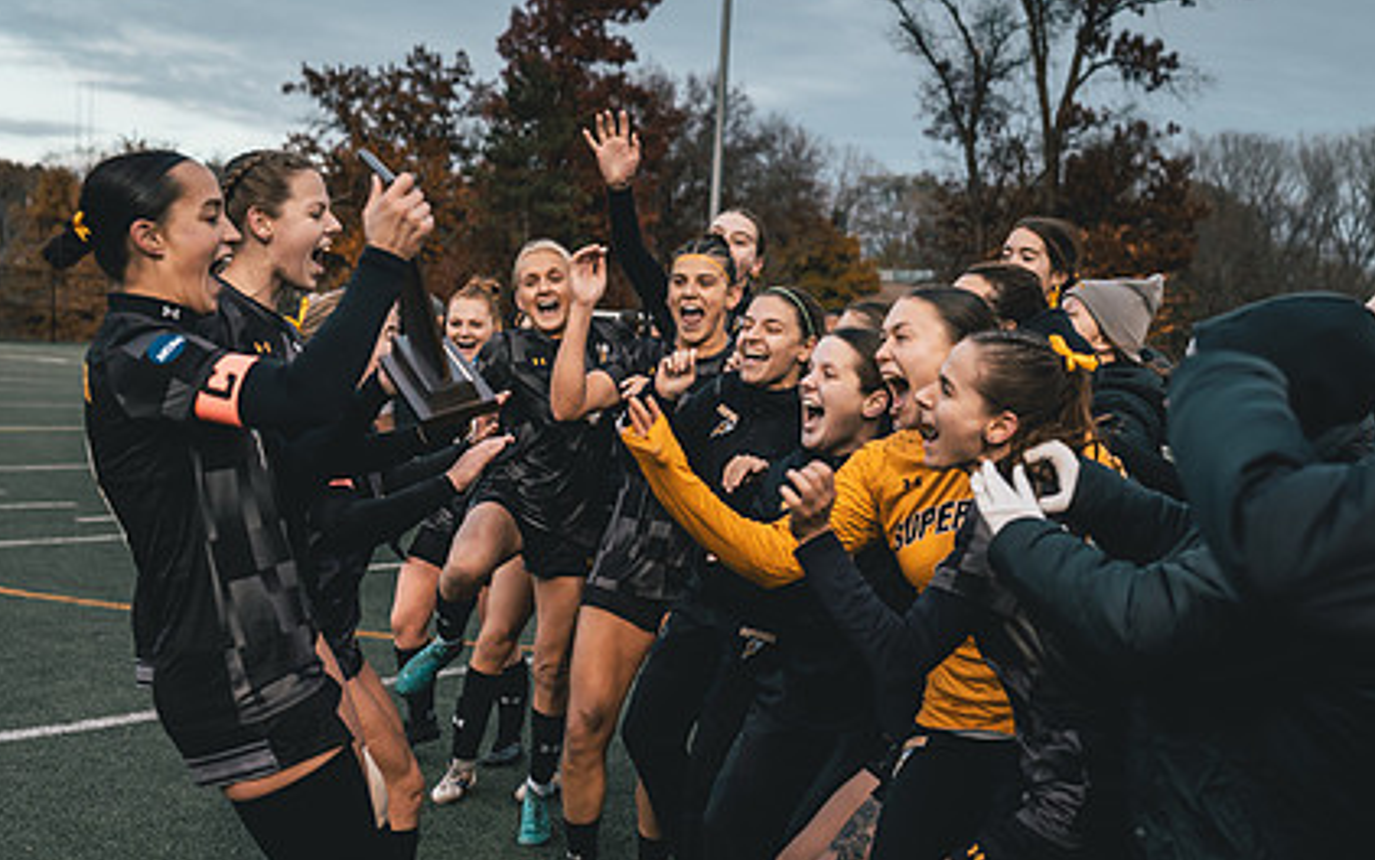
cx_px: 789
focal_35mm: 49
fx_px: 1837
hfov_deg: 40.9
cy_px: 608
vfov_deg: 26.1
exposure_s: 1/1600
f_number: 2.8
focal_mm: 35
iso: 800
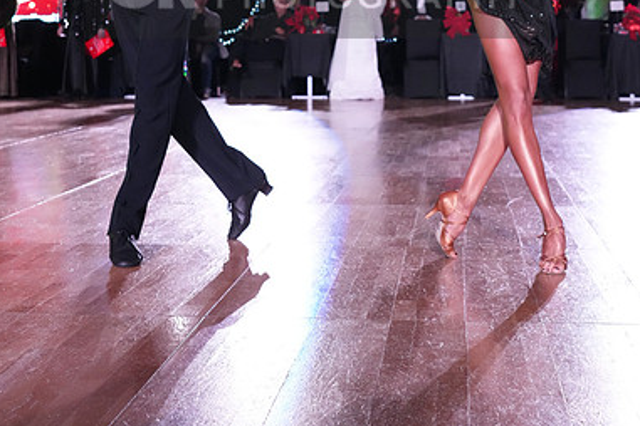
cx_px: 318
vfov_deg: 18.8
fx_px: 1244
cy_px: -17
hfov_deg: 28.8
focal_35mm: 70
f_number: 5.6
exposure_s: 1/320
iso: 6400
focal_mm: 46
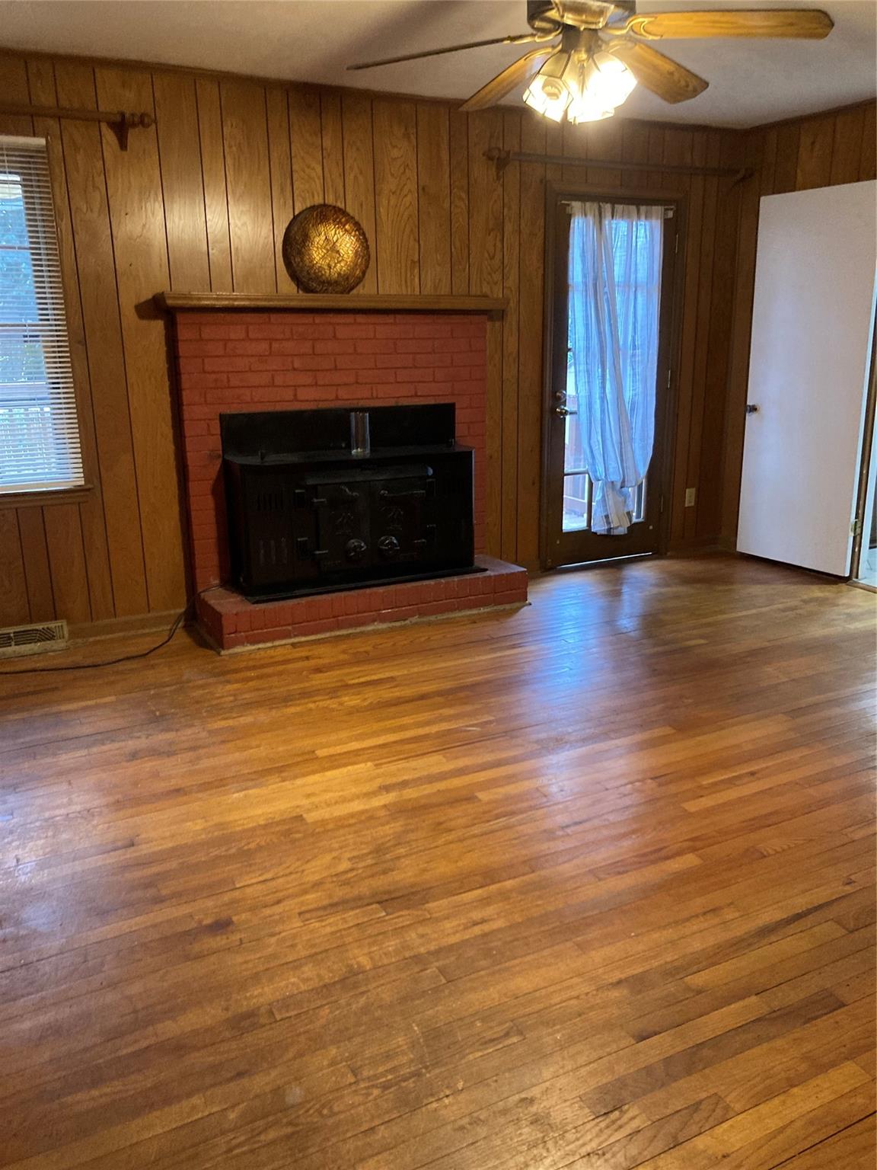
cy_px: 585
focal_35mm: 28
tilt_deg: -16.2
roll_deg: +0.4
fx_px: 946
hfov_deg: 49.7
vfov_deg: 63.4
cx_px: 438
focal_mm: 3.99
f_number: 1.8
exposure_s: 1/30
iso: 400
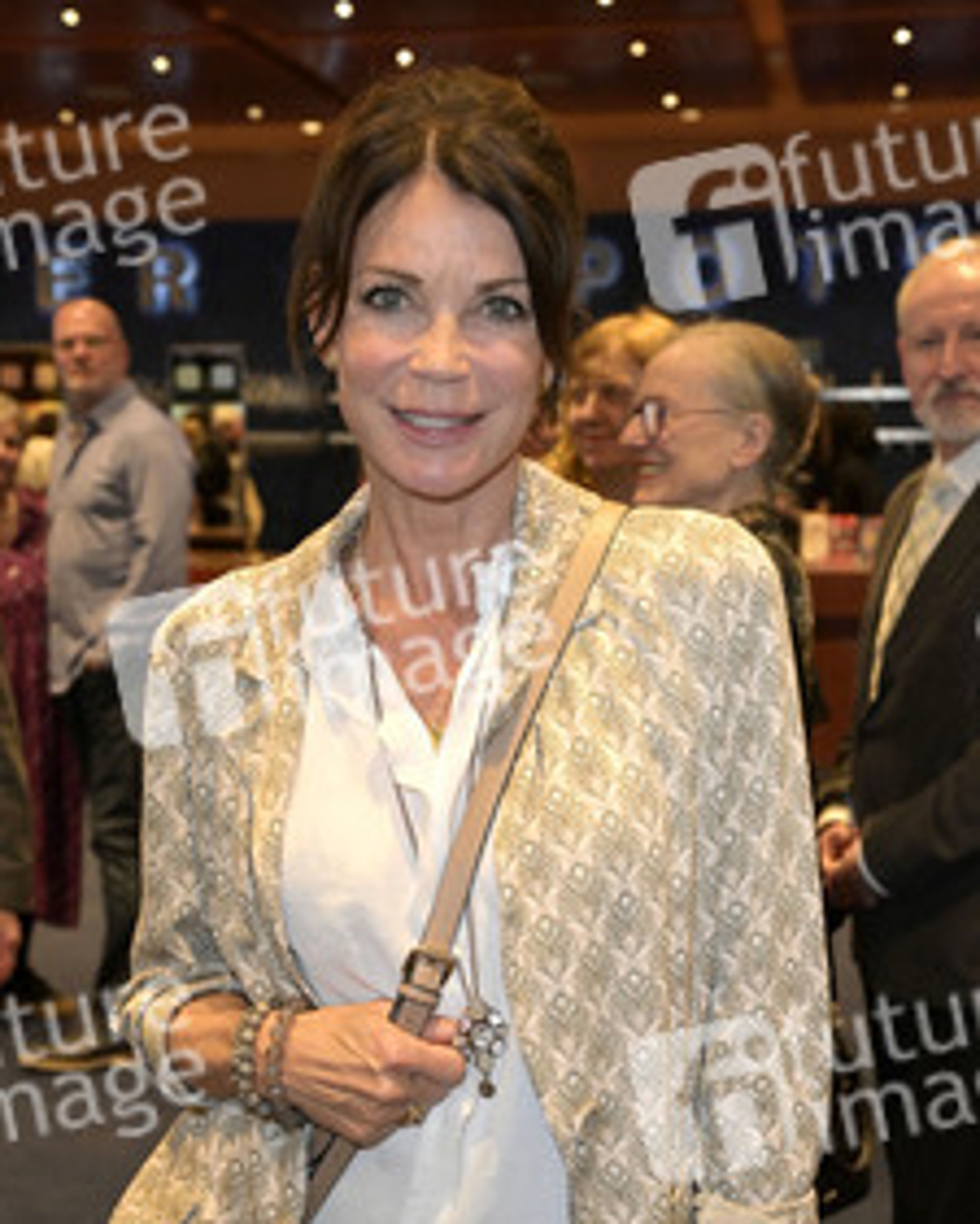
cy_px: 862
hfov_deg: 27.1
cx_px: 457
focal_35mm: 56
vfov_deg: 33.1
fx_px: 2029
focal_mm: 42
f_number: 4.5
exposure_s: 1/60
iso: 3200
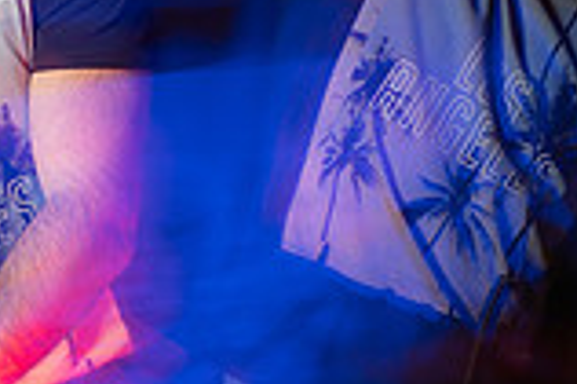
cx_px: 105
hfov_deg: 10.4
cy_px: 72
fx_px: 3154
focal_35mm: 197
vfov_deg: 6.9
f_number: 9
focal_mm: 45
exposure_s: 2
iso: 200
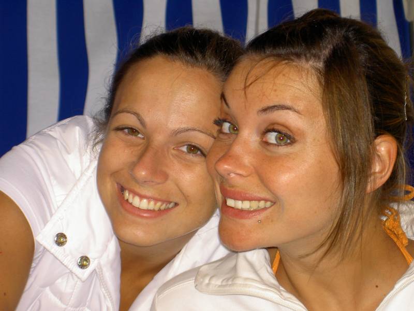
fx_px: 1387
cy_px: 156
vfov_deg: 12.8
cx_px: 207
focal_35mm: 116
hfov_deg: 17.0
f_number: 4.9
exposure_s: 1/100
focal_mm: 24
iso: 100
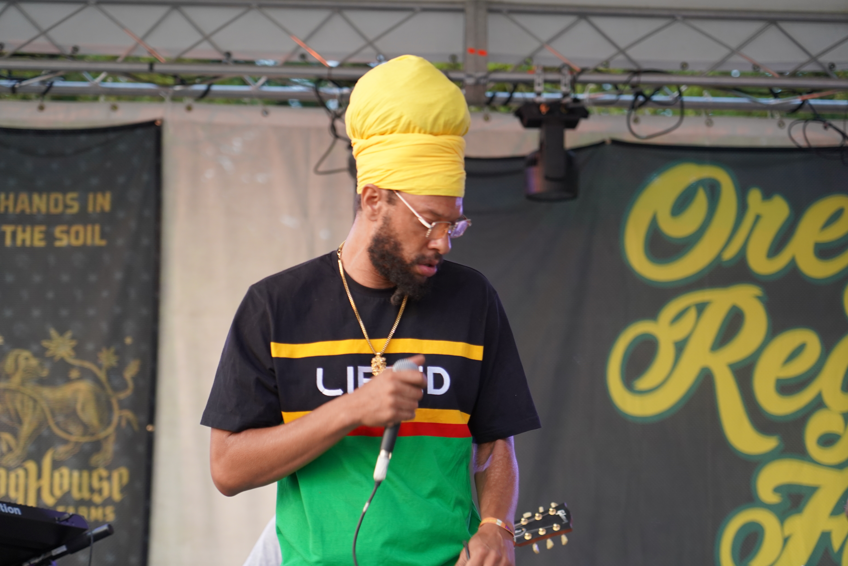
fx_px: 2473
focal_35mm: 105
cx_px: 424
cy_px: 283
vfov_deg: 13.0
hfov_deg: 19.5
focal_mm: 105
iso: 1000
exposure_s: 1/160
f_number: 4
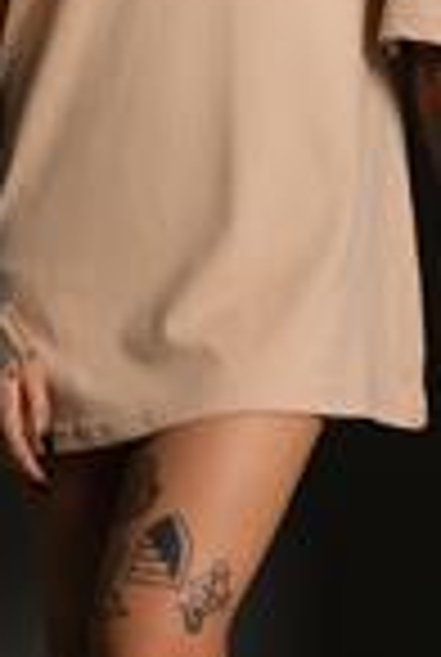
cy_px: 241
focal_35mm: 132
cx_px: 504
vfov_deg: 15.5
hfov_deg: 10.3
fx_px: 2414
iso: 160
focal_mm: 22.3
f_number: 5
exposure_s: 1/160
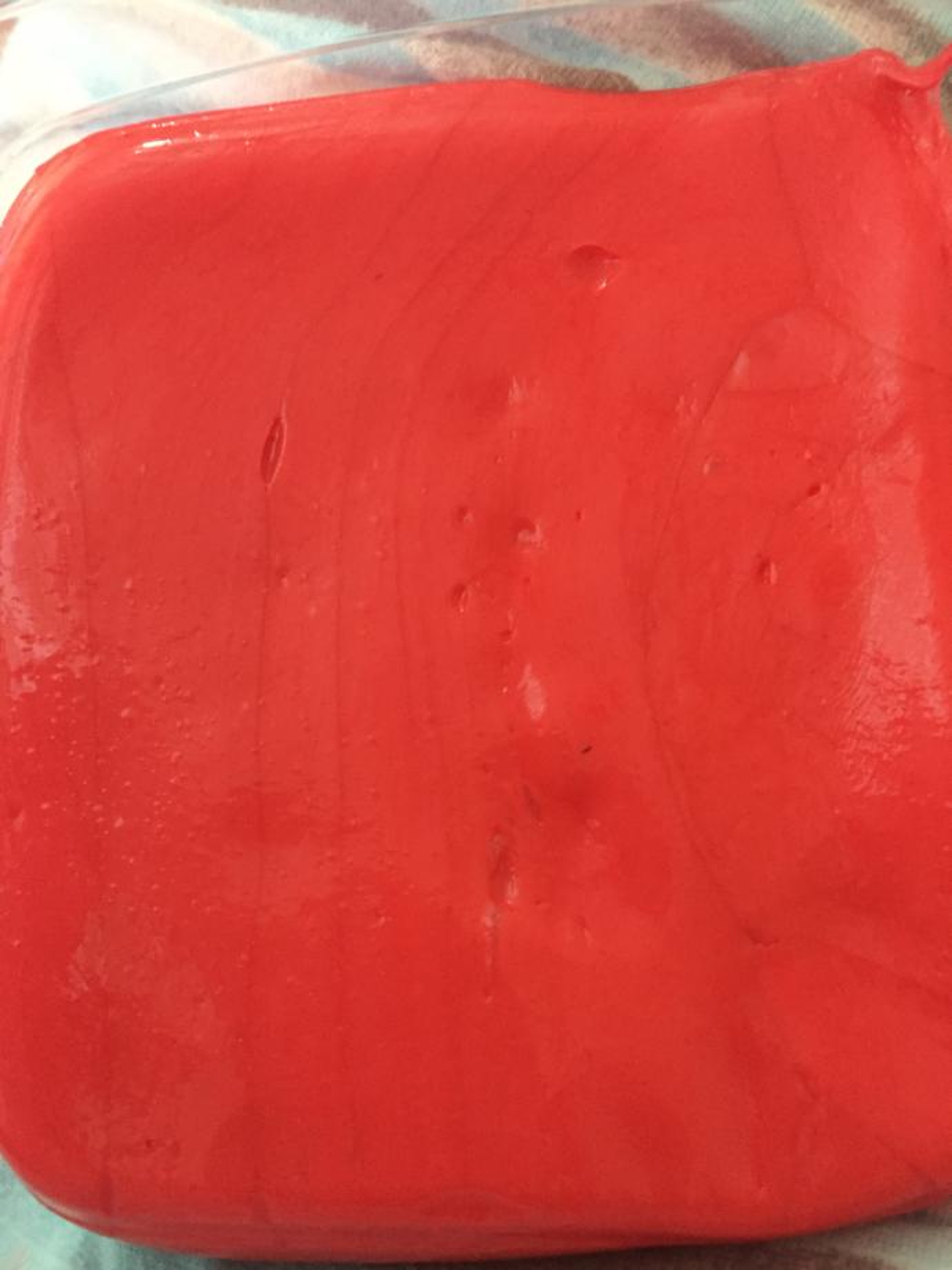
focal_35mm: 29
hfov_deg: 48.2
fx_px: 1063
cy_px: 635
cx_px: 476
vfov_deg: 61.7
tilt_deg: -41.6
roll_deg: -4.4
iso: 500
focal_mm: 4.15
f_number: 2.2
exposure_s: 1/17
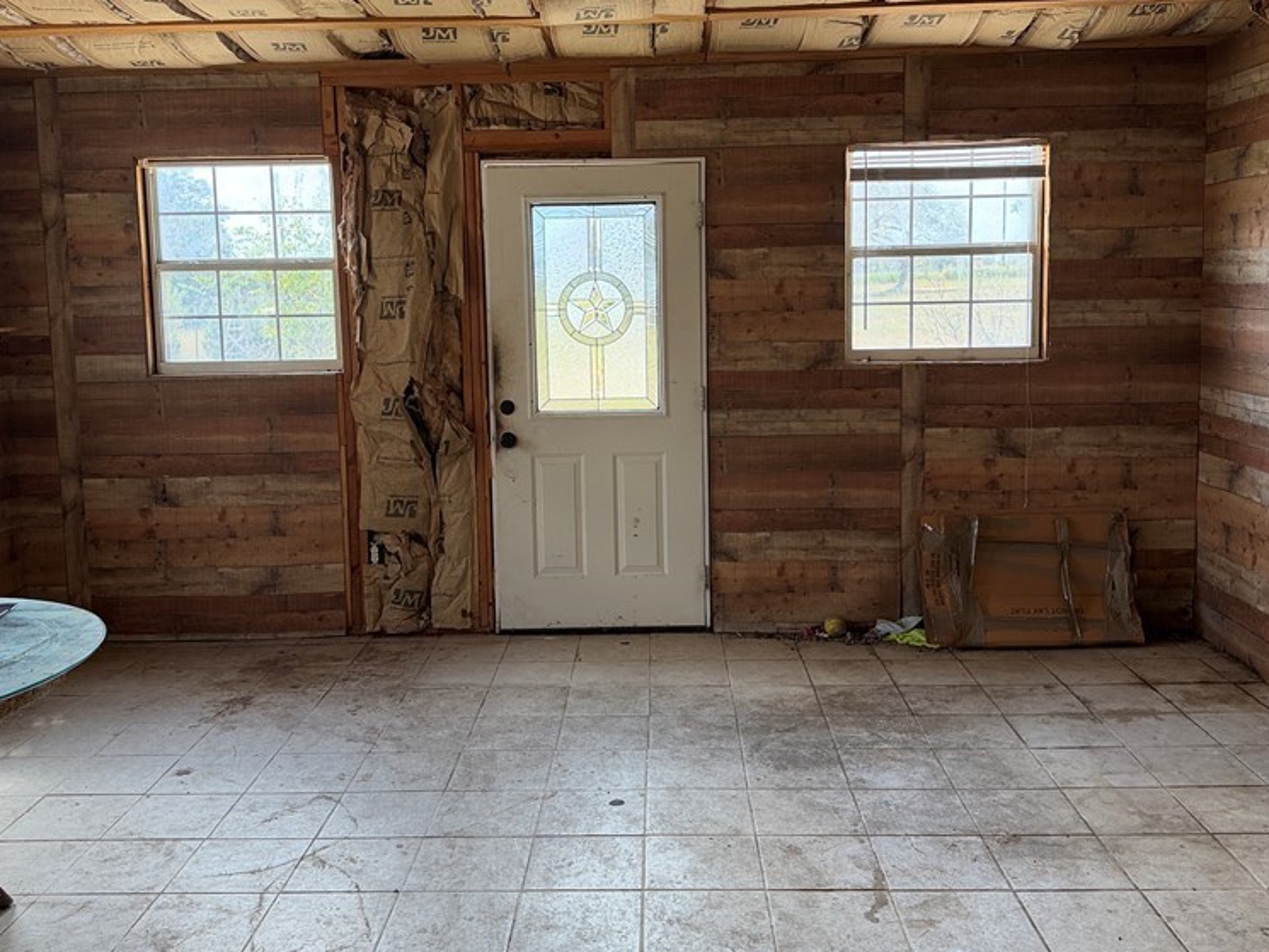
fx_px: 1210
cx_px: 623
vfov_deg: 42.8
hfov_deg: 55.3
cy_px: 402
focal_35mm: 33
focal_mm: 6.76
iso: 160
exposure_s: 1/223
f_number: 1.78
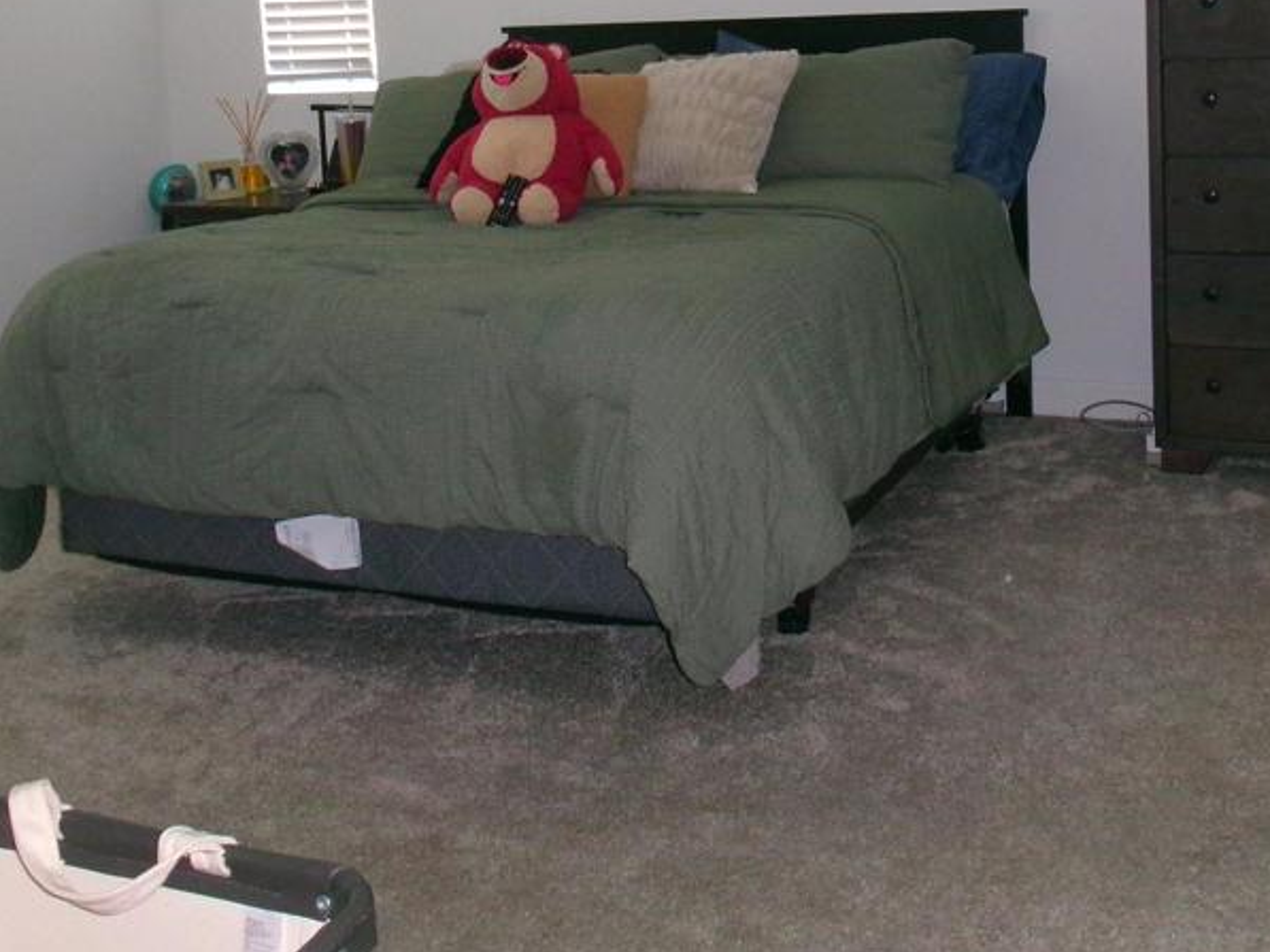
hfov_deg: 39.6
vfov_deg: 29.5
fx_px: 1761
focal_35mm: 48
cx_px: 679
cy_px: 178
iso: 400
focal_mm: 5.1
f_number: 3.9
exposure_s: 1/34
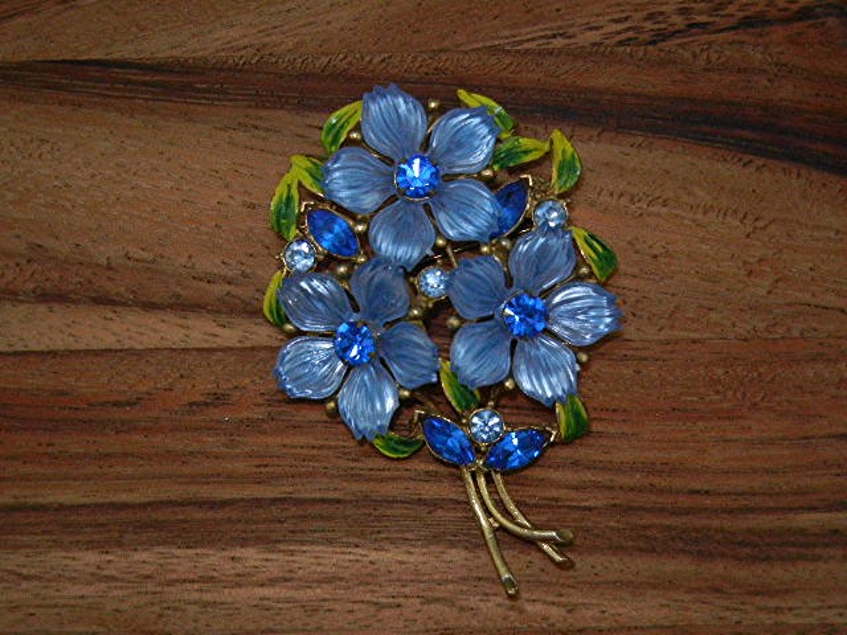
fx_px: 1444
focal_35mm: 59
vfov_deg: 24.8
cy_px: 318
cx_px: 424
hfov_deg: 32.7
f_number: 8
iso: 800
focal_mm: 10.6
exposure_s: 1/30
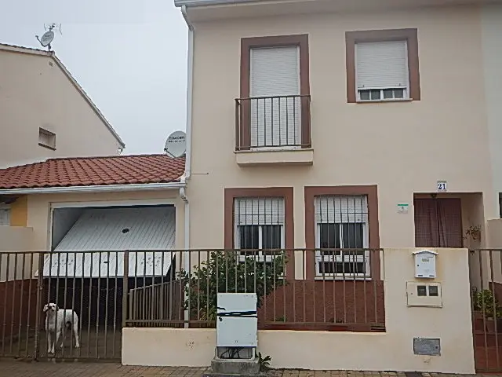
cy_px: 188
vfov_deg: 42.9
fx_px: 479
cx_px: 251
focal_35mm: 33
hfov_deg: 55.4
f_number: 3.9
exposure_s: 1/200
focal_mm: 5.9
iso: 125
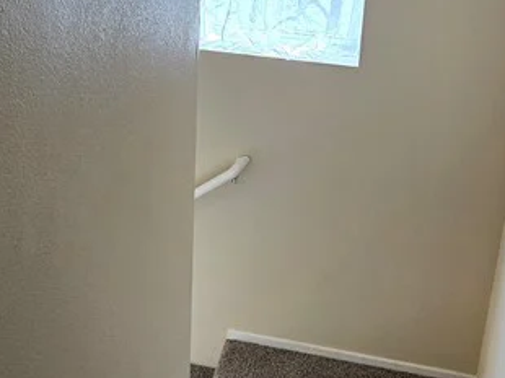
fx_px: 1108
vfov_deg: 19.3
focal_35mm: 76
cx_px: 117
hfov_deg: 25.3
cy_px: 112
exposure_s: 1/120
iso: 50
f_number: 1.8
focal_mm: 5.4
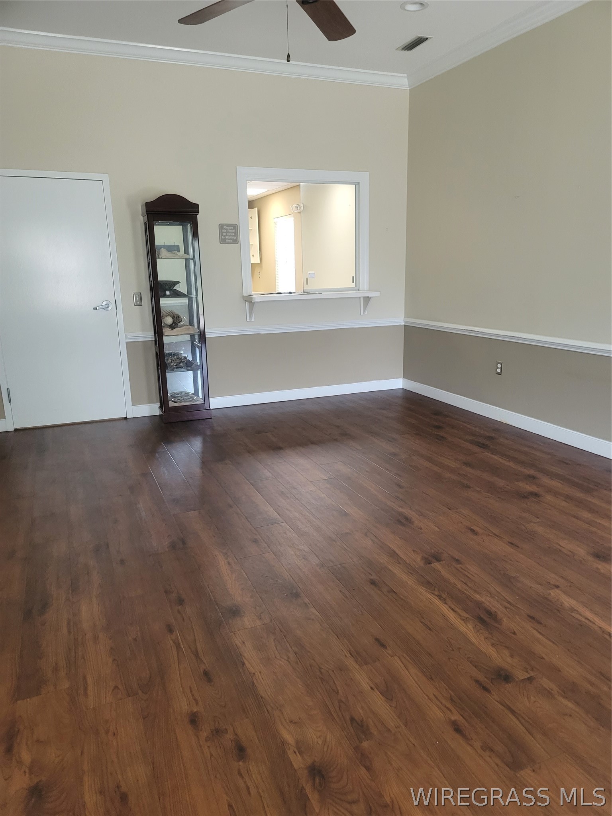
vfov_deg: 69.4
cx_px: 306
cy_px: 408
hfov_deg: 54.9
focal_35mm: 25
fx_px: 589
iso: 320
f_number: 1.8
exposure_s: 1/120
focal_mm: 7
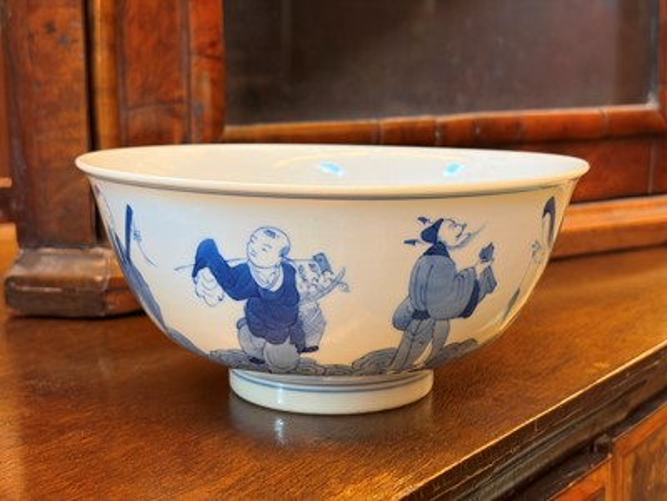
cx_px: 334
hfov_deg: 36.8
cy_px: 250
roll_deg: +1.0
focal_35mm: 52
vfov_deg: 28.0
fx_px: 1002
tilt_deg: -8.6
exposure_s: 1/33
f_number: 1.6
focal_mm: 5.96
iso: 160
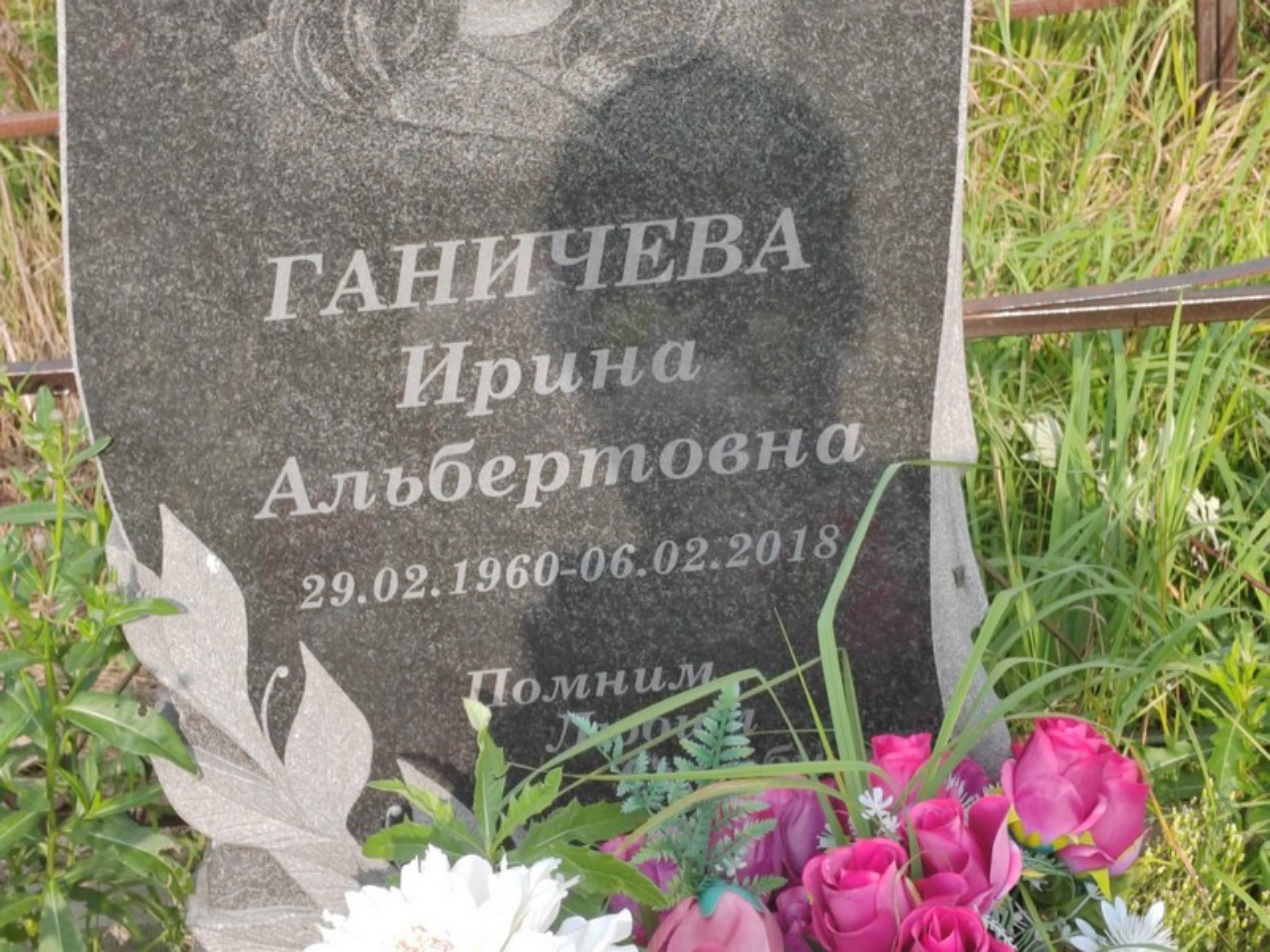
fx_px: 2898
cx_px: 635
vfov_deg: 18.7
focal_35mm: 79
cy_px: 476
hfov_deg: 24.7
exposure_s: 1/390
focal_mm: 5.52
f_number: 1.9
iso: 100
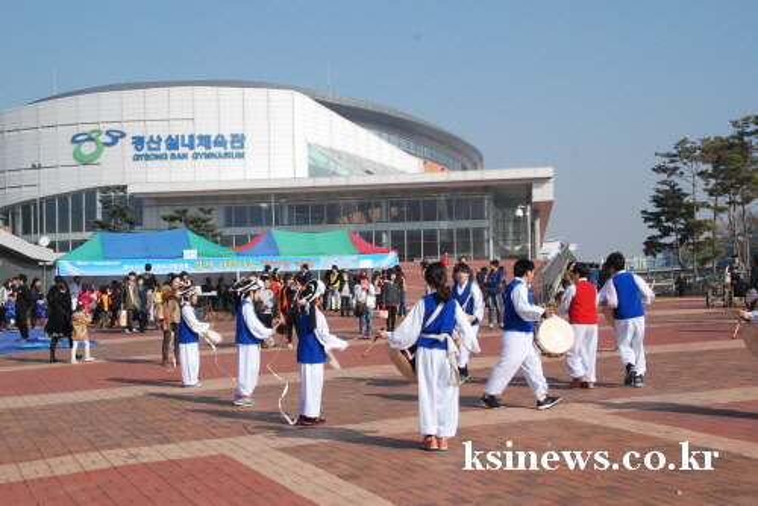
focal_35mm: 48
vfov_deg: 28.1
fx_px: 1011
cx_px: 379
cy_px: 253
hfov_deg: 41.1
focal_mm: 32
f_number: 14
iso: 800
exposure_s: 1/800
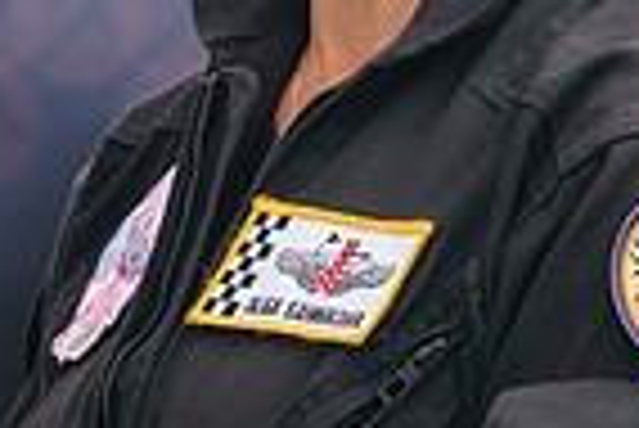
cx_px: 82
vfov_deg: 0.7
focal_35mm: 1894
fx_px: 33652
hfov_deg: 1.1
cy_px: 69
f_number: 6
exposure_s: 1/320
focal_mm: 430
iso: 500
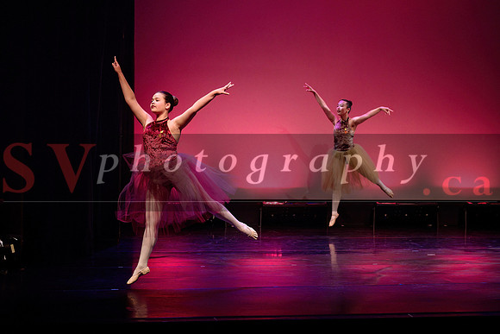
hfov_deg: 21.8
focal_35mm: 93
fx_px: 1296
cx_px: 315
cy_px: 121
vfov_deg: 14.7
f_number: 2.8
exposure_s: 1/320
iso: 1600
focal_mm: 70
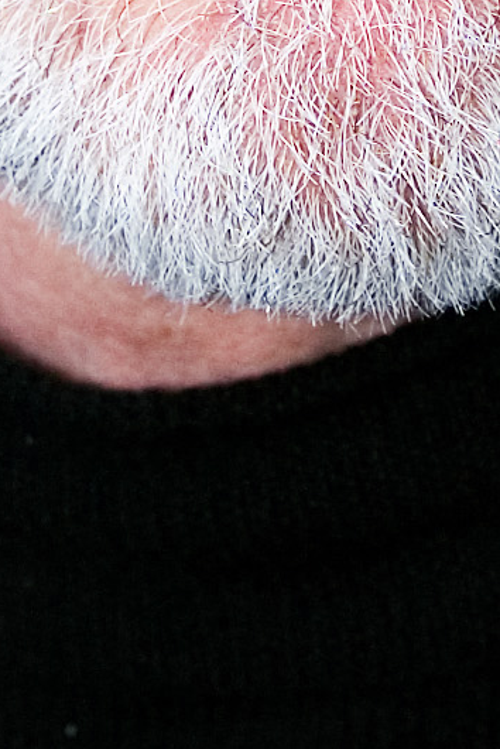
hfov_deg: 2.3
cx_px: 366
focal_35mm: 595
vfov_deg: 3.5
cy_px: -400
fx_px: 12379
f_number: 4
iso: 400
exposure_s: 1/125
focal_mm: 70
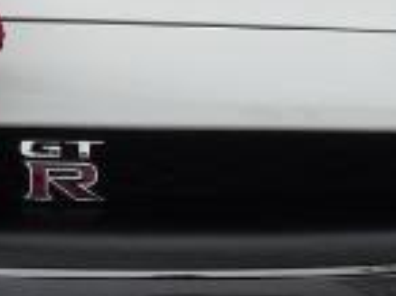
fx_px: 2730
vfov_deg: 6.1
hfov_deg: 8.2
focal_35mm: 239
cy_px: -163
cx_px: -43
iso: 80
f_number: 7
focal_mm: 6.3
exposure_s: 1/350
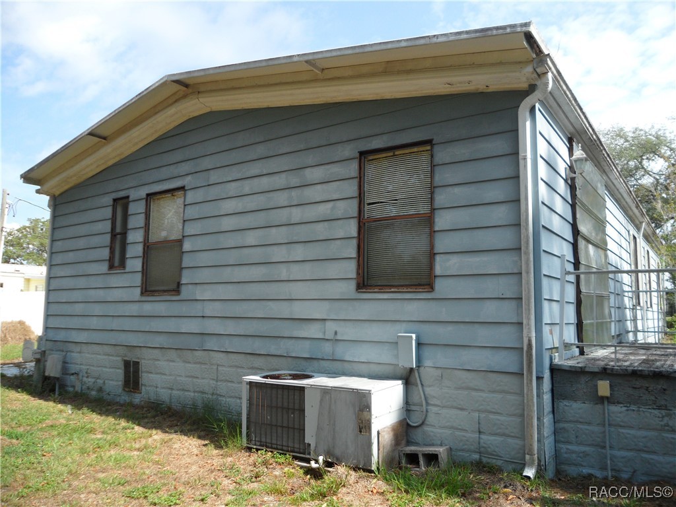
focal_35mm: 27
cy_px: 254
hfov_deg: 65.3
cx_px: 338
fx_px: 527
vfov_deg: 51.4
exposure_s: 1/500
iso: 80
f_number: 3.5
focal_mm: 4.9
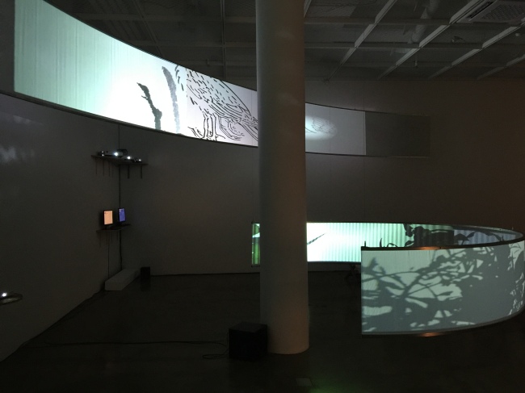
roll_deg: +0.3
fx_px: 440
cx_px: 262
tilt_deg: +0.4
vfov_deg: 48.2
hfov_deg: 61.7
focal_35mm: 29
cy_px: 196
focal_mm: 4.15
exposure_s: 1/10
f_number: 2.2
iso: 125
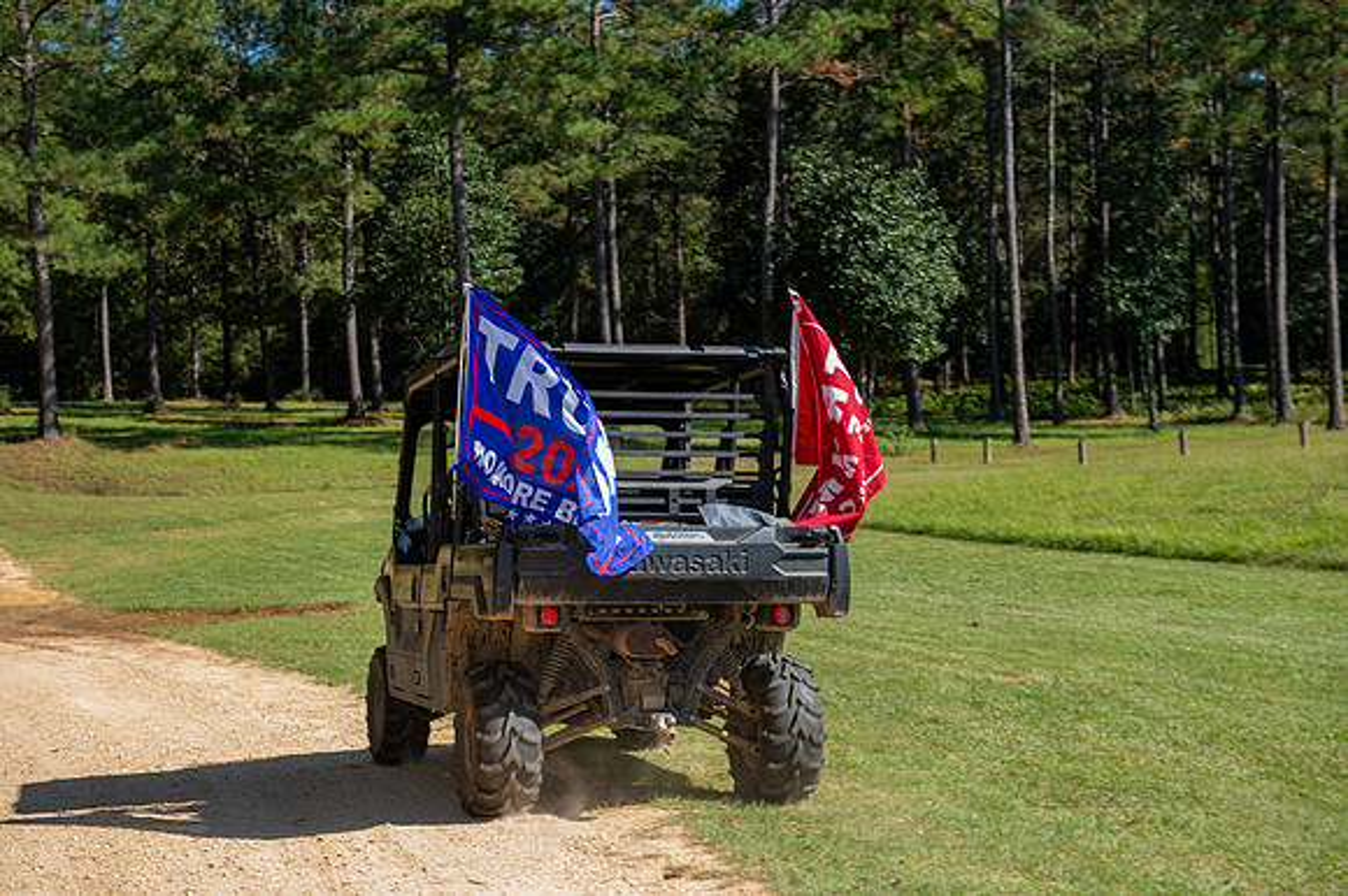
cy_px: 448
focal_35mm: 58
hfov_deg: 34.5
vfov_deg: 23.4
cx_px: 674
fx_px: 2170
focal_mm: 58
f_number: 6.3
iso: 125
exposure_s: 1/160
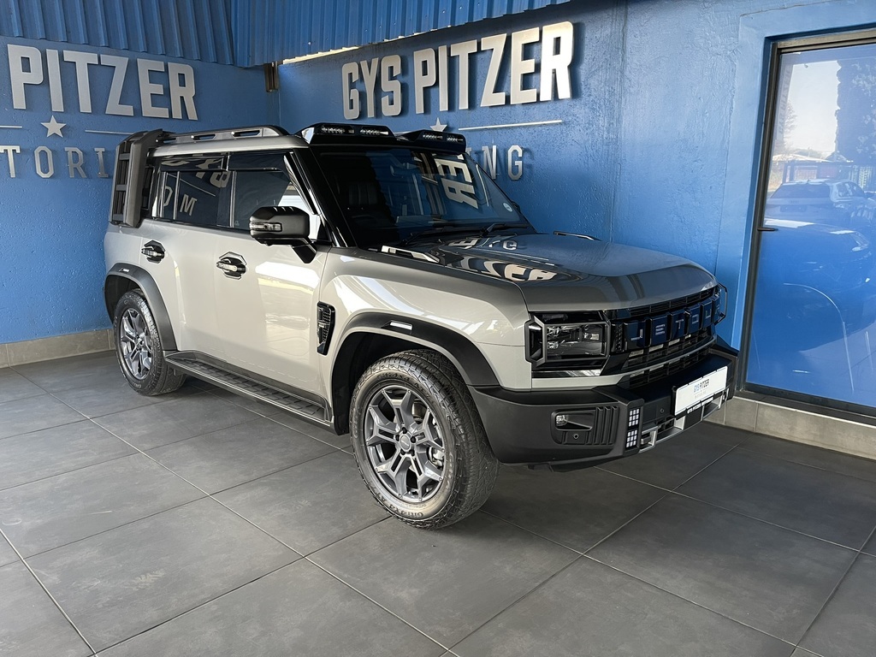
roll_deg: +0.7
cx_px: 438
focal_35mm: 25
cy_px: 328
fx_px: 633
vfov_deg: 54.9
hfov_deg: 69.4
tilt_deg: -12.3
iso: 125
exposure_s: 1/90
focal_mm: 5.1
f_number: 1.6
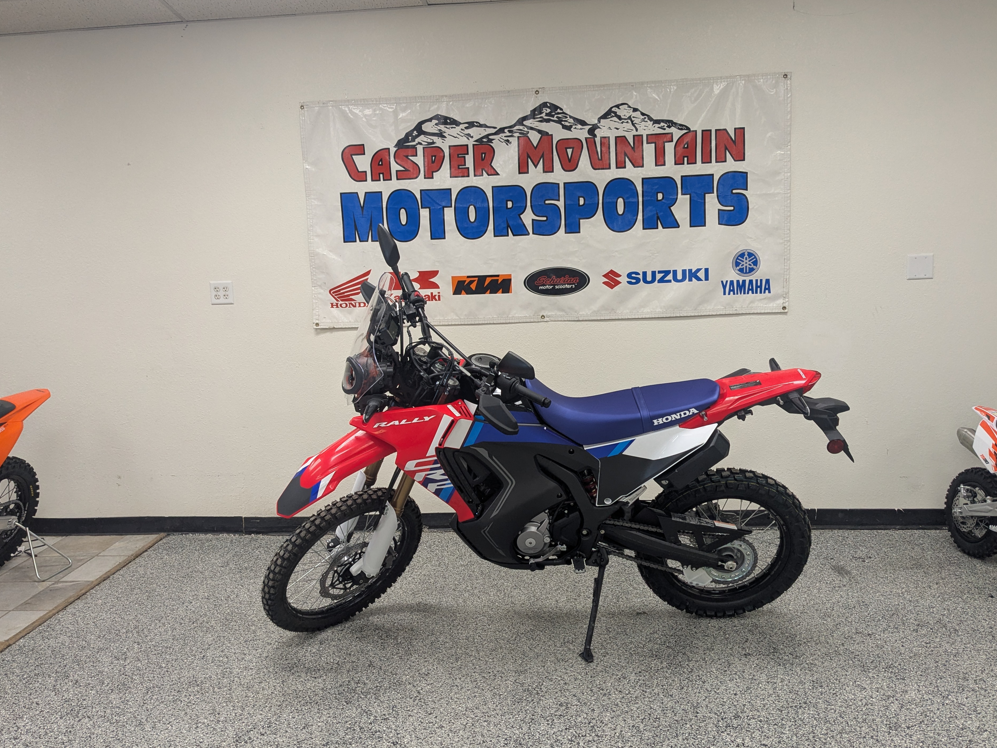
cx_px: 490
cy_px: 384
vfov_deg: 48.2
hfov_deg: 61.7
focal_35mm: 29
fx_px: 835
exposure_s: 1/60
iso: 102
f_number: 1.73
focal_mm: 4.38
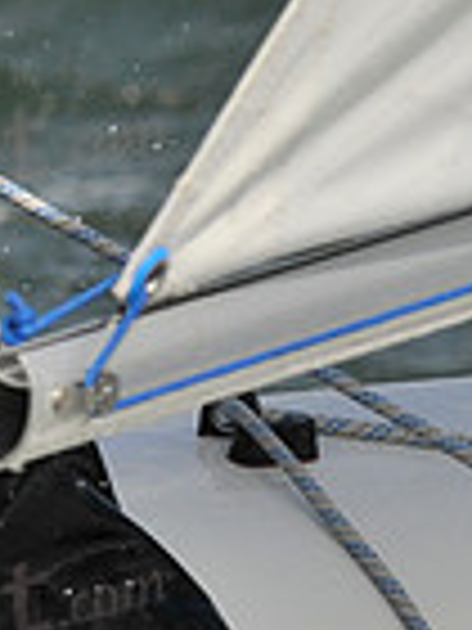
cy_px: 25
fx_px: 14599
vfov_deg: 2.5
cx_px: -697
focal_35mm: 803
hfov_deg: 1.8
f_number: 6.3
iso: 200
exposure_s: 1/1600
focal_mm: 135
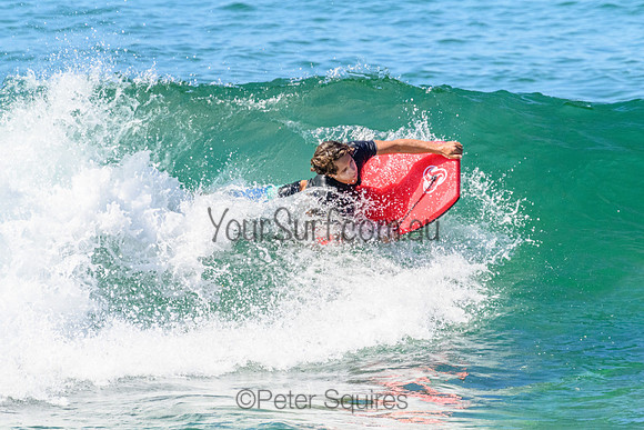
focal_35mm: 1101
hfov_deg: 1.9
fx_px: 19692
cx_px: 353
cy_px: 134
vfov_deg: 1.3
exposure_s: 1/2000
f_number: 11
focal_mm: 800
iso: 1600
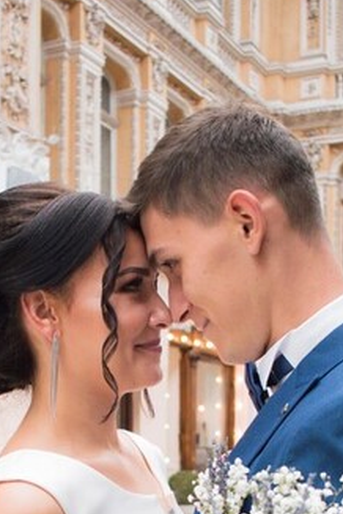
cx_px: 143
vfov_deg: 27.4
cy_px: 497
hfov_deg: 19.5
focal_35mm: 70
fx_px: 998
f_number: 3.8
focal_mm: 22
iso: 100
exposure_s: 1/400
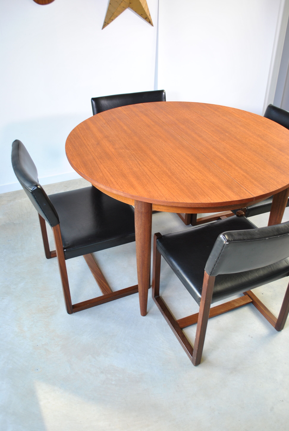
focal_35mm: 33
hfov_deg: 40.1
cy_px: 216
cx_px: 144
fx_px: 395
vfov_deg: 57.1
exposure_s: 1/20
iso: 200
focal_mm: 22
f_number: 4.5
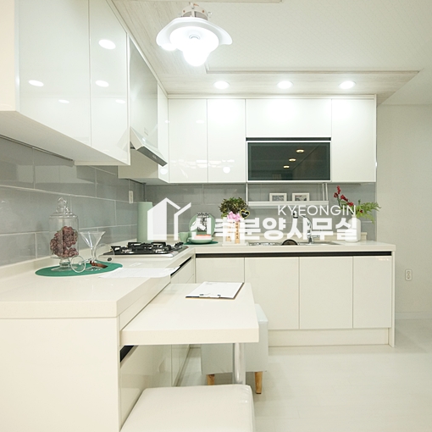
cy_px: 216
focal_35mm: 20
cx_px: 252
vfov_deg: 74.8
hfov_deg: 74.3
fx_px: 282
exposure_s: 1/80
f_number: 5
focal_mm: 10
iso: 800
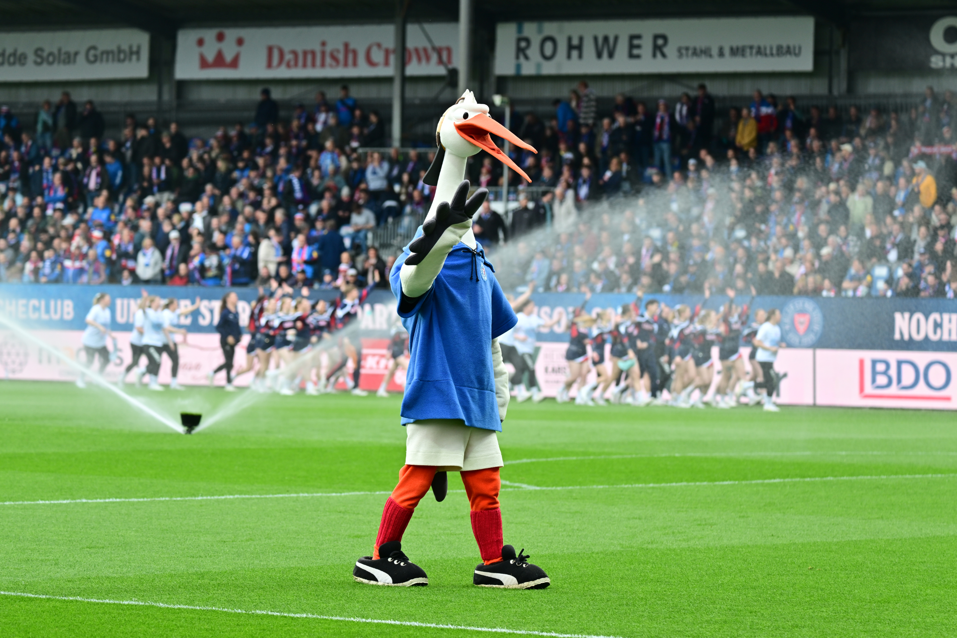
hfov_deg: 14.2
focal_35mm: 145
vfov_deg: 9.5
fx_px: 3854
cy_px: 319
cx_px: 478
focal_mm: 145
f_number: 4.8
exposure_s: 1/250
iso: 280
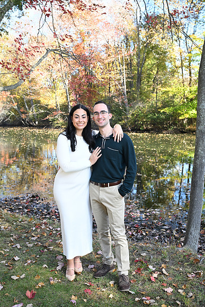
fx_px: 324
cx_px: 102
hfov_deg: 35.1
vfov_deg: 50.7
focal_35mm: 38
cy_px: 154
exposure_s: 1/100
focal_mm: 38
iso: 200
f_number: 5.6
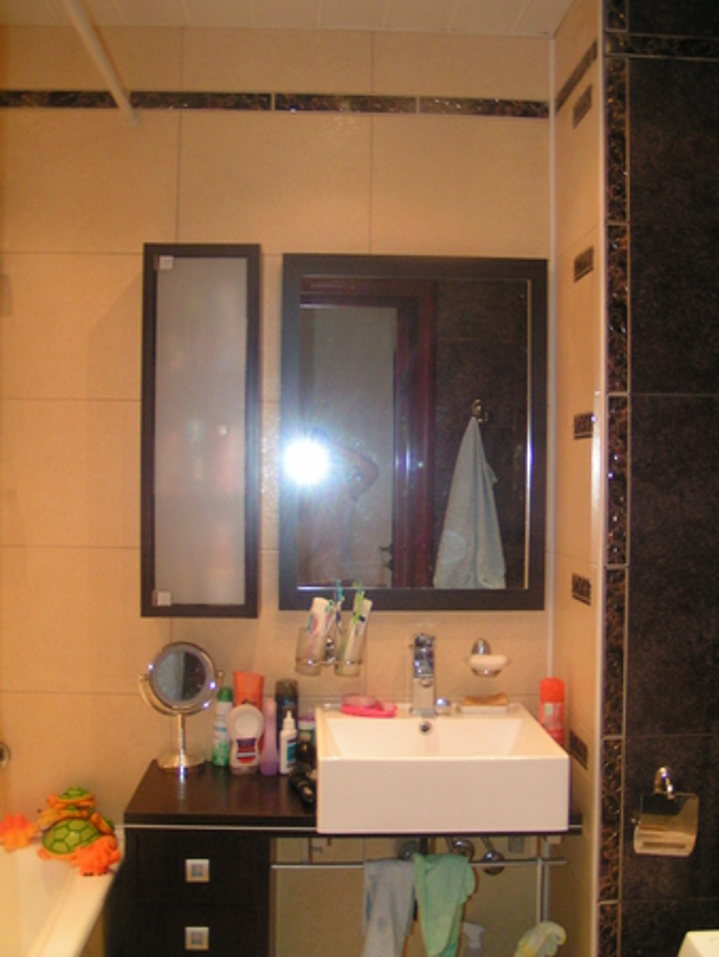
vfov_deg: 49.0
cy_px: 478
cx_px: 360
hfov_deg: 37.8
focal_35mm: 38
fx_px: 1051
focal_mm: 5.8
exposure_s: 1/40
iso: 200
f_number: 2.8
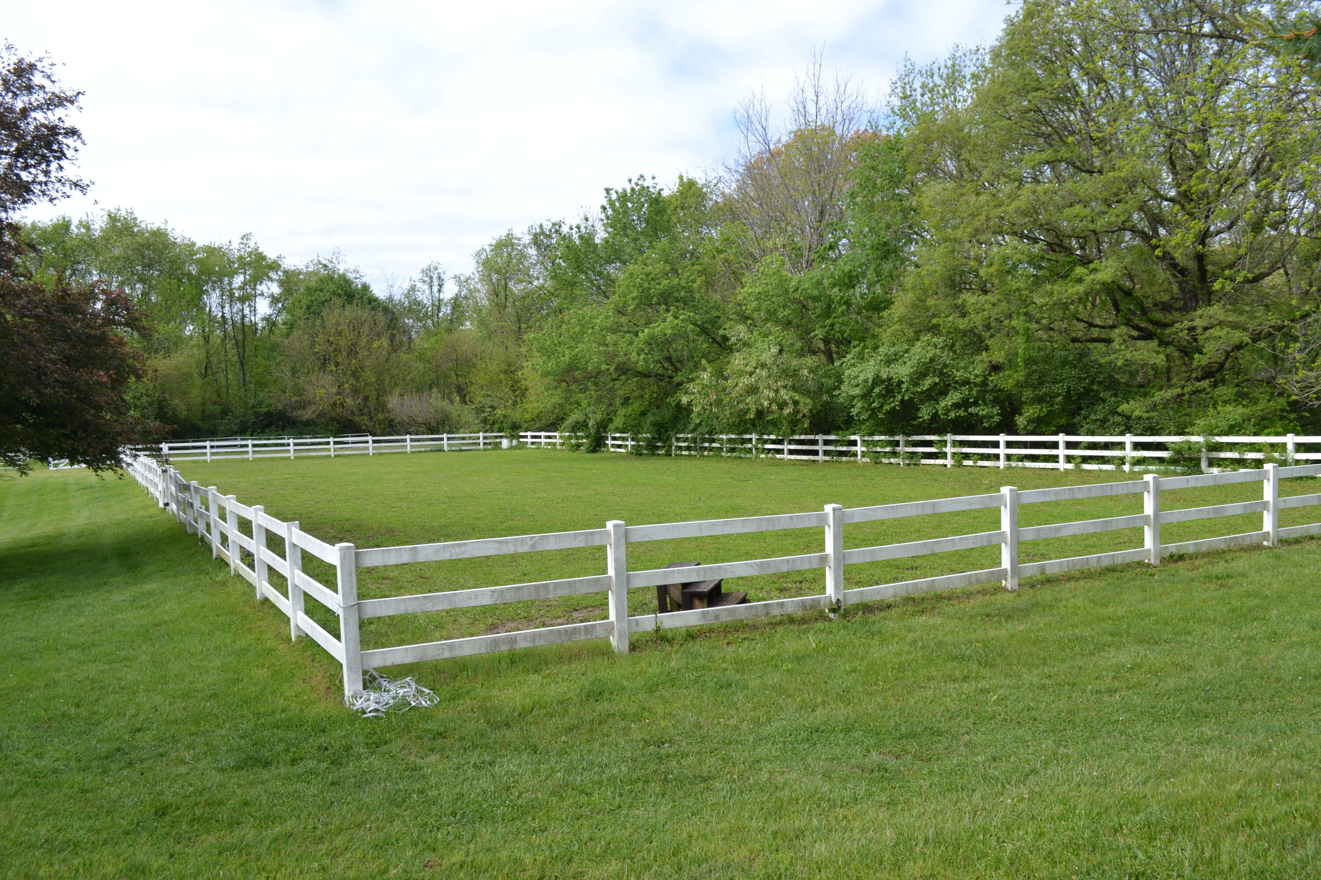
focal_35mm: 30
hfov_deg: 61.9
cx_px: 660
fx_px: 1101
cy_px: 440
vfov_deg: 43.6
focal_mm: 20
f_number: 7.1
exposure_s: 1/200
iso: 100
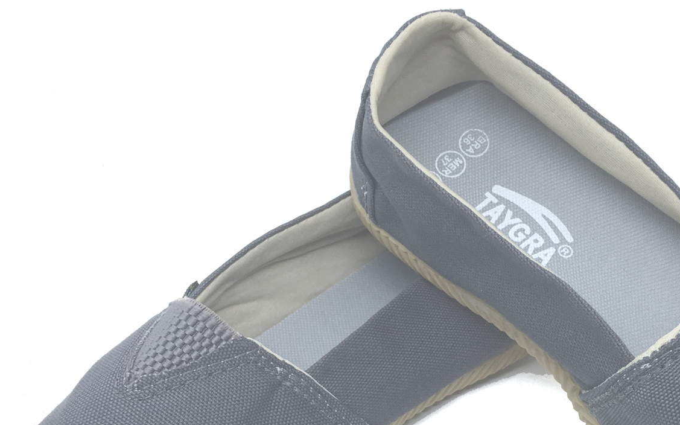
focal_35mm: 55
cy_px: 357
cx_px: 471
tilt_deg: -40.9
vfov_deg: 23.1
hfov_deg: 36.4
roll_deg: +2.8
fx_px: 1019
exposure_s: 1/187
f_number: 2.2
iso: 25
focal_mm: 4.15
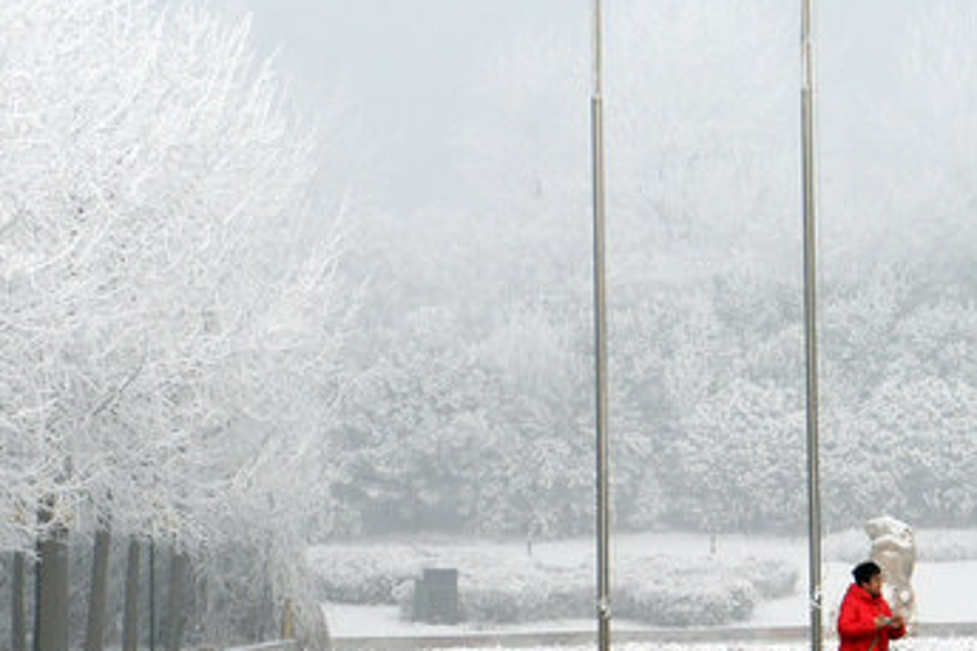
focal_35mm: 223
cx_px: 980
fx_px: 6049
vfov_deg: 6.1
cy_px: -21
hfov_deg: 9.2
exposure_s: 1/400
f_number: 9
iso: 200
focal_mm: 50
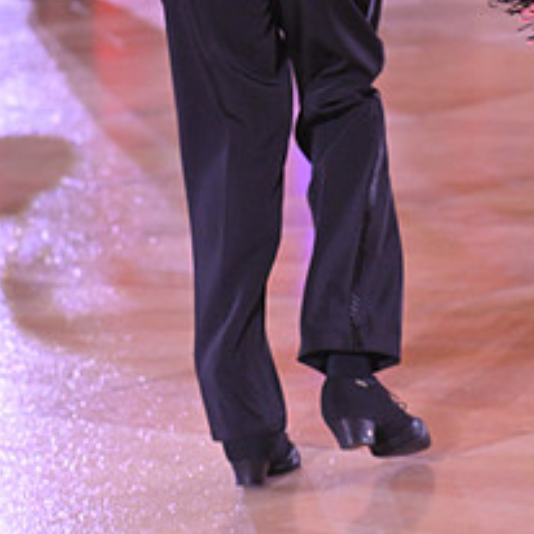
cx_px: 395
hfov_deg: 7.0
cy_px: -119
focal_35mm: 251
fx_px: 4381
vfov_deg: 6.9
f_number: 5
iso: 3200
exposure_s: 1/320
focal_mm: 105
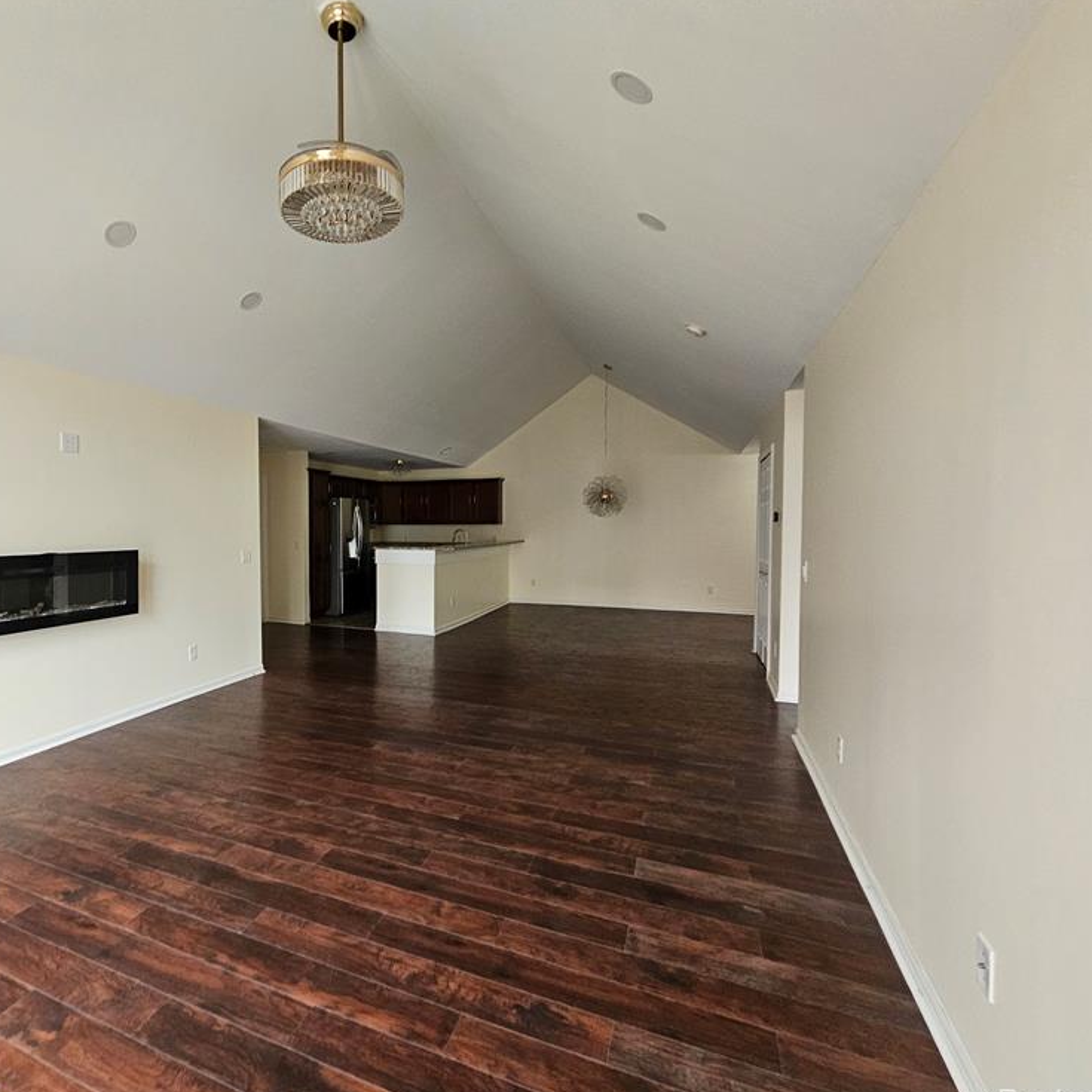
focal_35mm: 16
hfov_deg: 85.1
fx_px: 571
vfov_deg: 87.4
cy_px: 554
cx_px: 388
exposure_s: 1/77.4
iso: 320
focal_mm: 2.2
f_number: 2.2
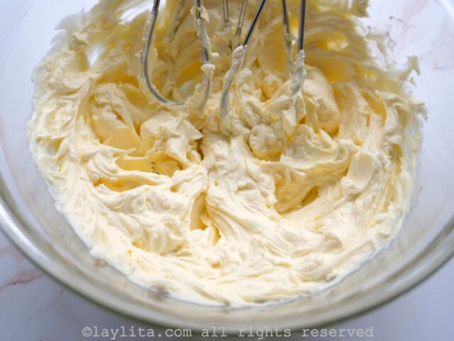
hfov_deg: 46.8
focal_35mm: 40
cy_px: 170
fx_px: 525
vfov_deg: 36.0
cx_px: 227
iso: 200
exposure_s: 1/100
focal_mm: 20
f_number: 3.3
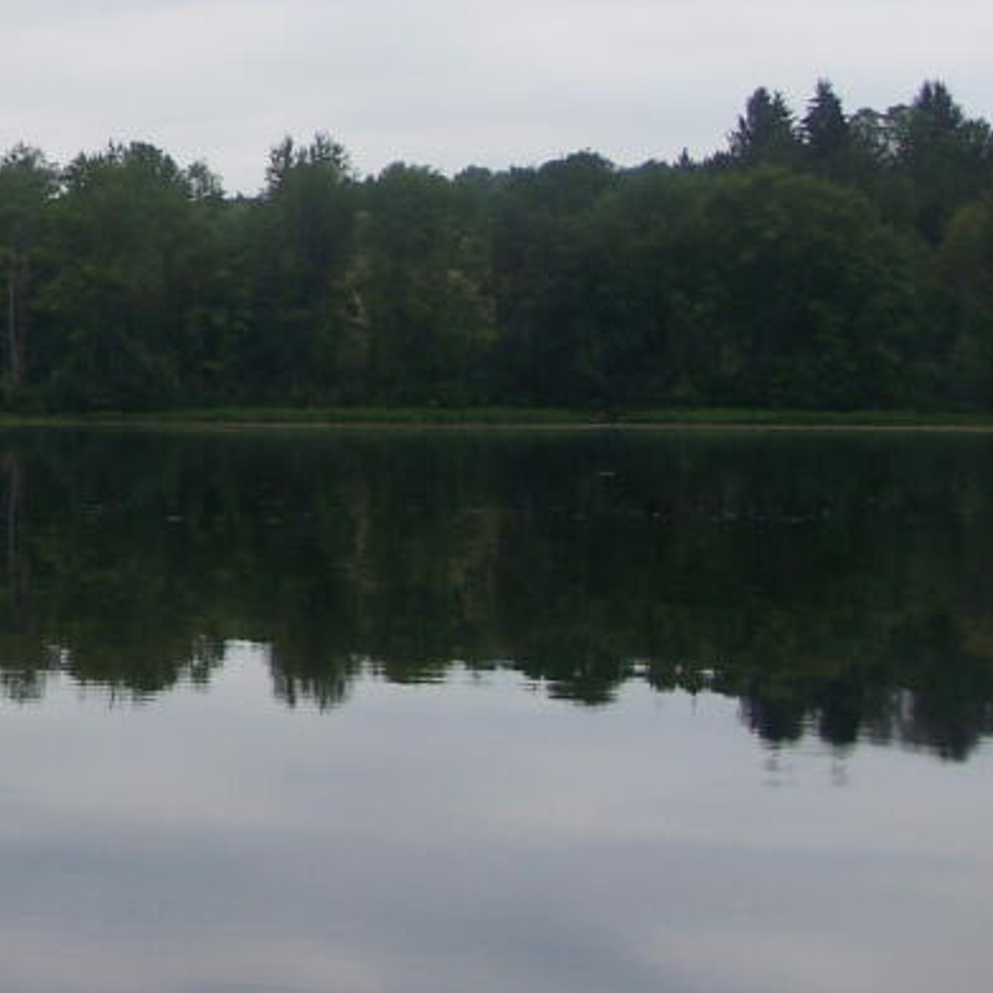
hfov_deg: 15.0
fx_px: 3602
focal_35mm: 111
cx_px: -284
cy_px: 25
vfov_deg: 15.4
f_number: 3
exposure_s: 1/80
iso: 80
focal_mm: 8
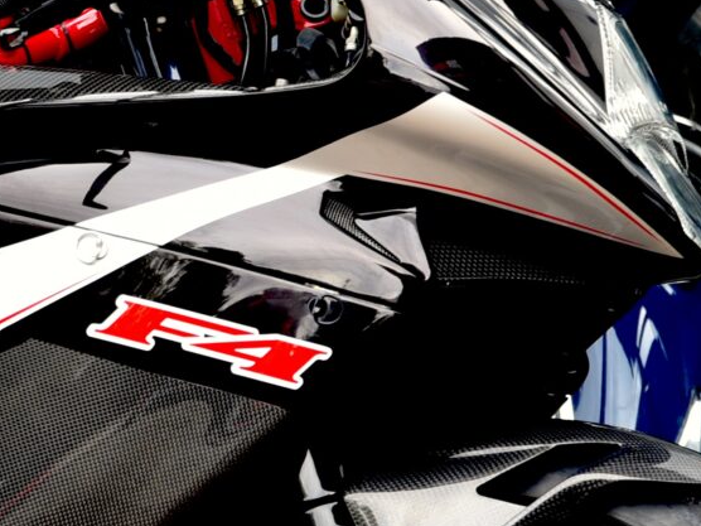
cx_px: -332
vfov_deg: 4.8
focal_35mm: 310
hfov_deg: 6.3
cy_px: 399
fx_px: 6278
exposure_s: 1/80
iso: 100
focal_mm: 70
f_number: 4.5
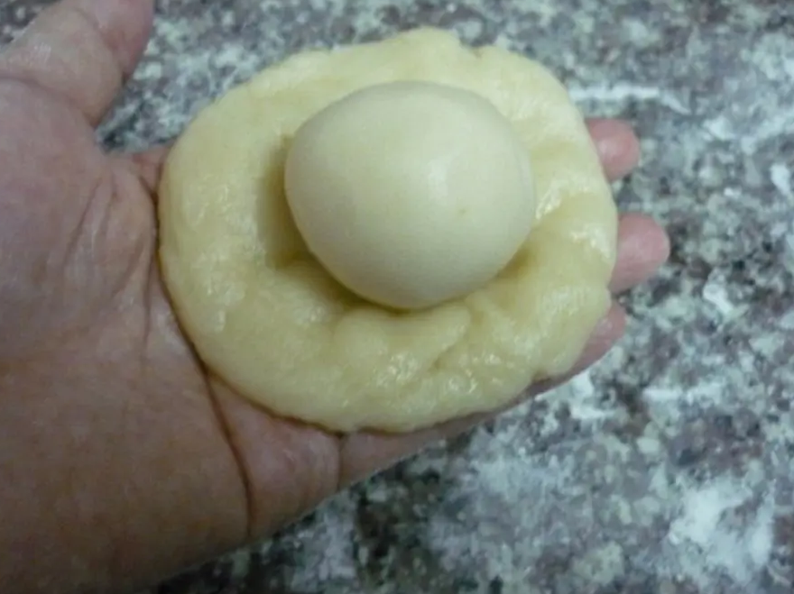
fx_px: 825
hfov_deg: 51.4
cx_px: 391
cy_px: 280
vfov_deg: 39.6
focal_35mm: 36
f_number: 2.8
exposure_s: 1/30
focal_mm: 5.5
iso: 800
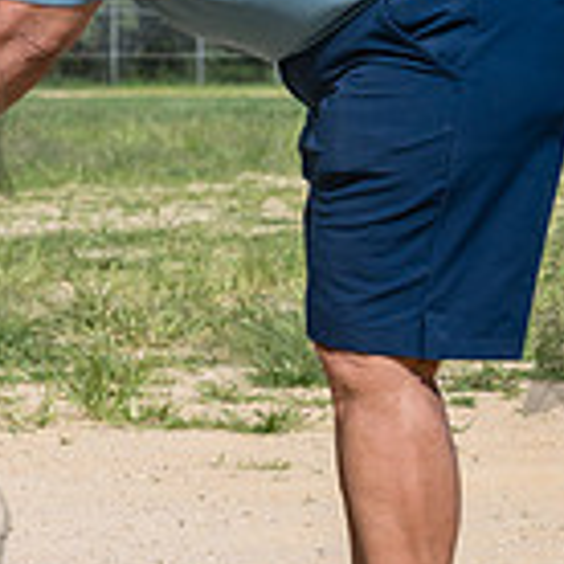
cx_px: 198
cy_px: 60
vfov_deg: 7.8
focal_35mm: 223
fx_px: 4111
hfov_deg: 7.8
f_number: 5
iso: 160
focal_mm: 50
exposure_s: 1/1250
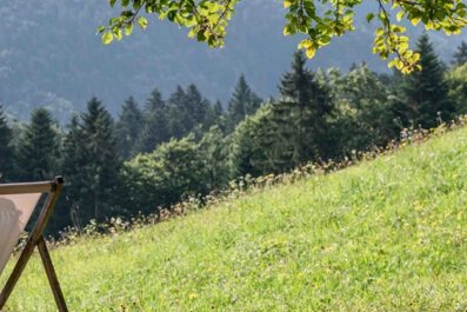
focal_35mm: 116
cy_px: 116
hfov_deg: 17.1
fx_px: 1505
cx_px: -47
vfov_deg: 11.8
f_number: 5.6
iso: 400
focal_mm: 45
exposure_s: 1/1000
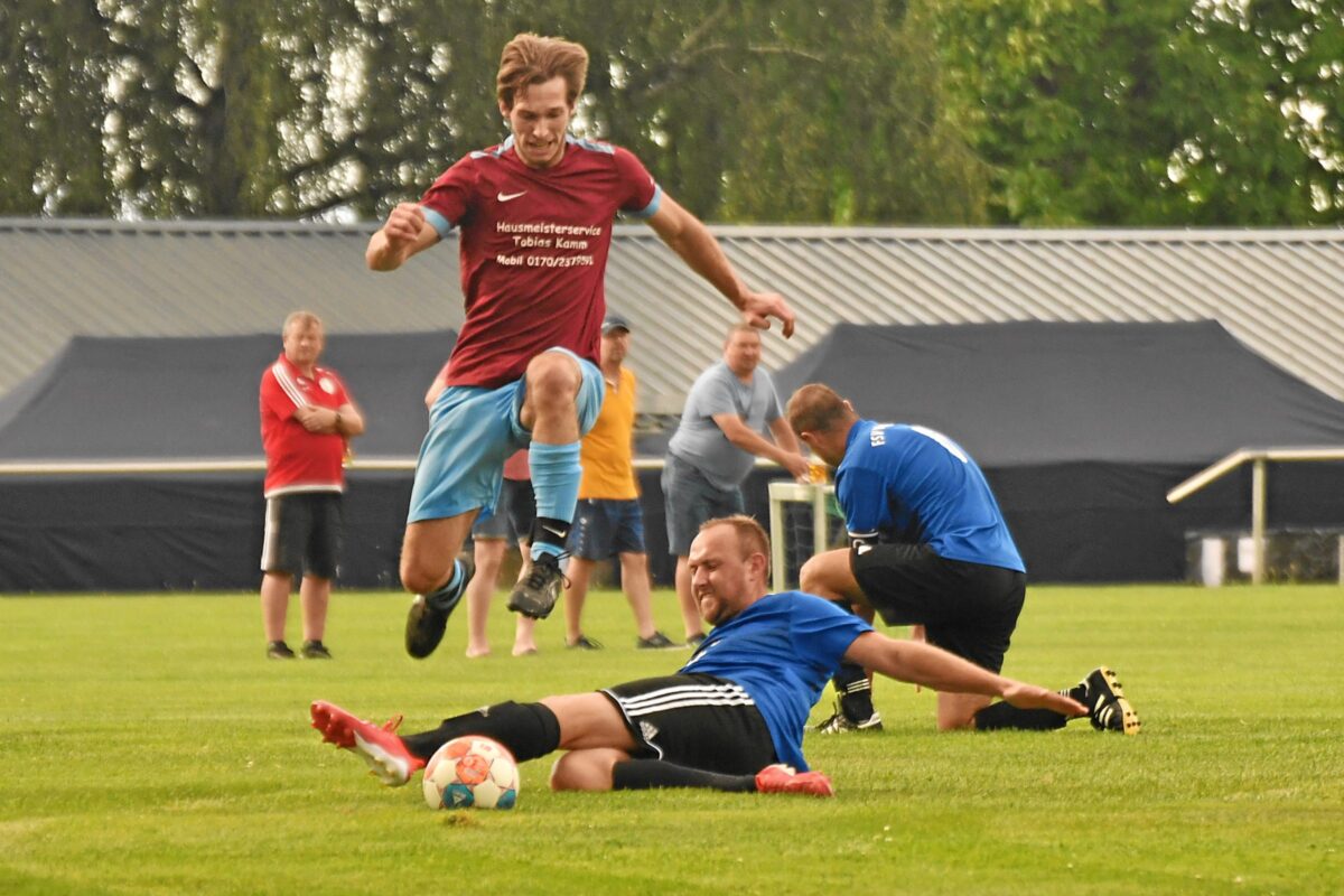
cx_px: 672
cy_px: 448
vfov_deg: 4.0
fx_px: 12879
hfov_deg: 6.0
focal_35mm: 345
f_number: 6.3
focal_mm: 230
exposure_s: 1/1000
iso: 1000
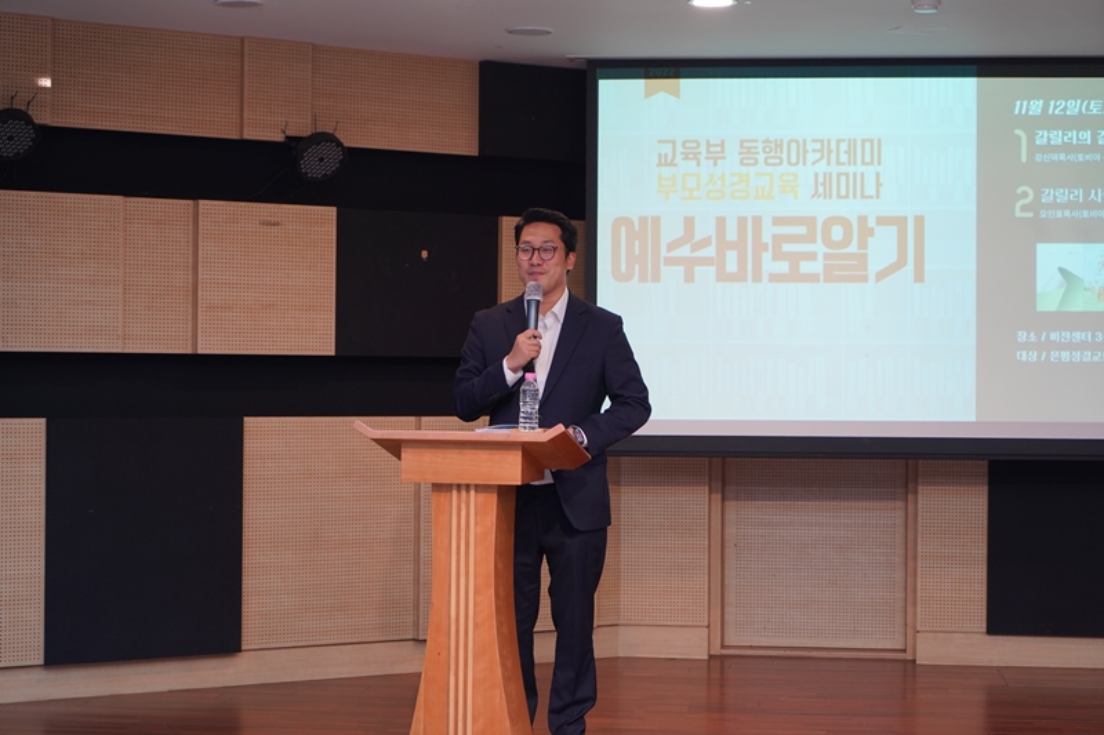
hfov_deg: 28.8
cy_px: 368
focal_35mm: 70
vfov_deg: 19.4
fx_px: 2146
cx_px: 552
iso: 1250
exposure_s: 1/160
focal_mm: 70
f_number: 4
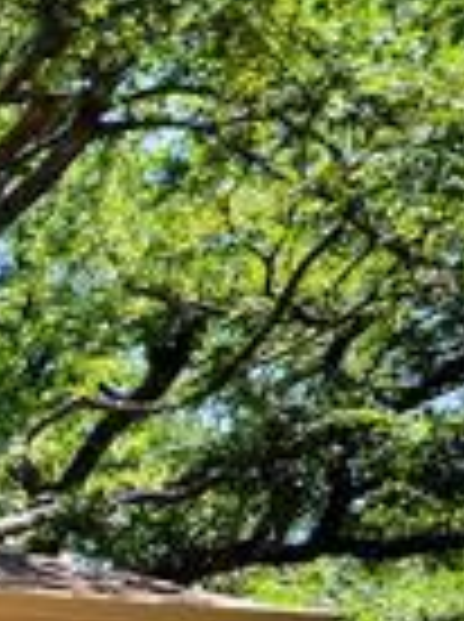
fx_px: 1793
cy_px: 1051
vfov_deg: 16.9
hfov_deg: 7.6
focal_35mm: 100
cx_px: -1514
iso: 100
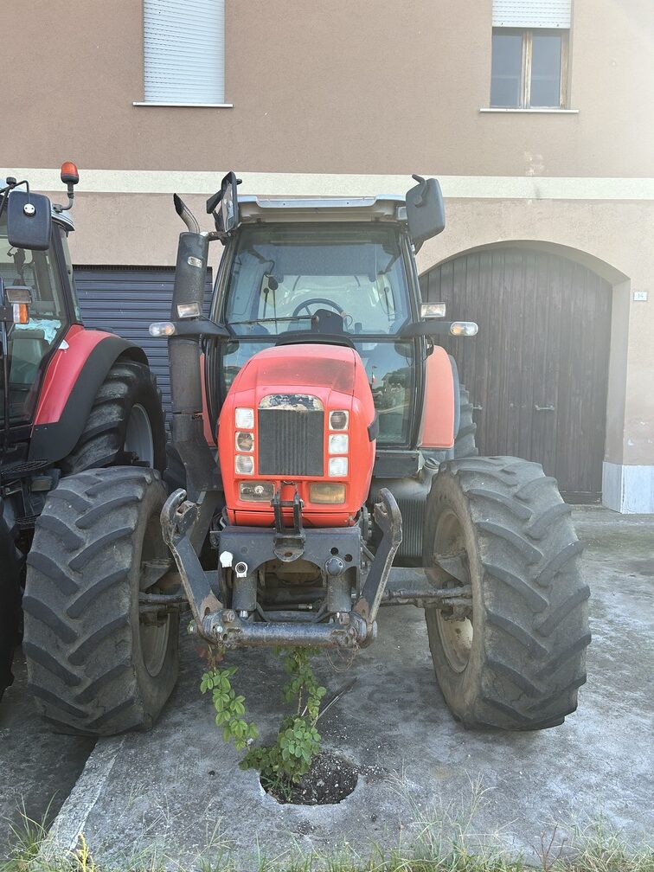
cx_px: 327
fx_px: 655
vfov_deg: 67.3
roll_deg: -0.1
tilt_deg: -3.0
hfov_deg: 53.1
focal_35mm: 26
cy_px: 436
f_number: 1.5
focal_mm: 5.7
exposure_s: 1/476
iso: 50
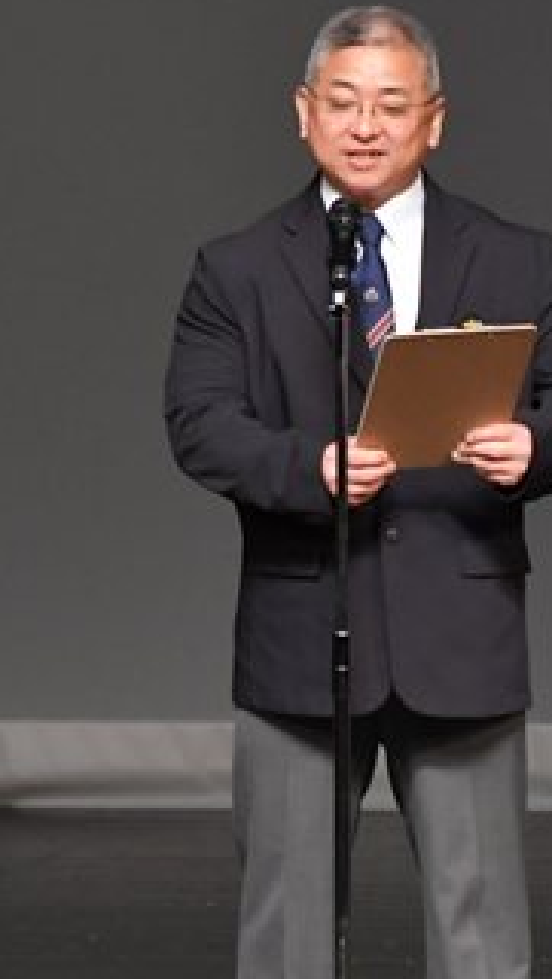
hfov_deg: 1.5
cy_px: 619
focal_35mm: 796
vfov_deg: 2.7
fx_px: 20675
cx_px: 633
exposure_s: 1/400
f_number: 5.6
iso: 2500
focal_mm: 210
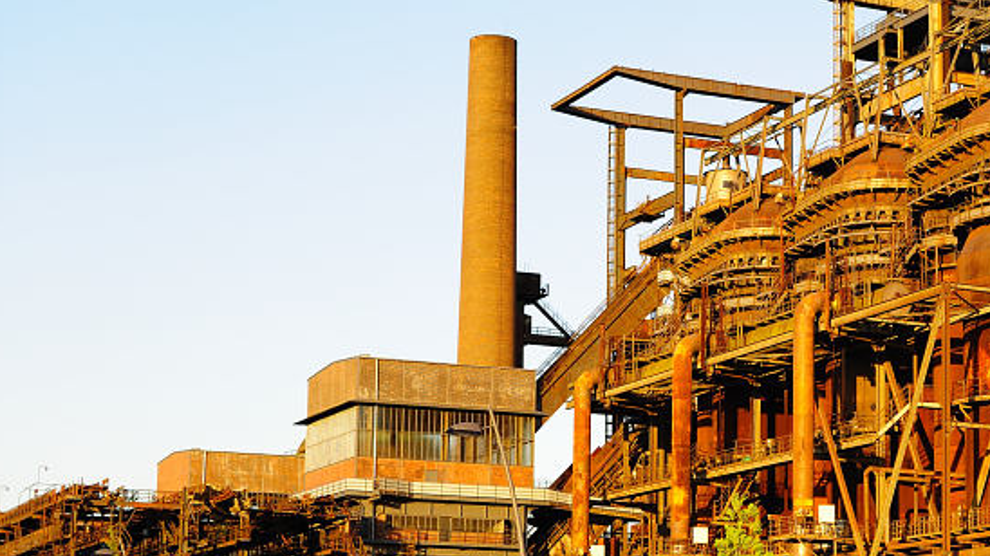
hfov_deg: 23.9
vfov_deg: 13.7
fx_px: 2310
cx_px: 741
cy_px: 353
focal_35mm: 88
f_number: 6.3
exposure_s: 1/320
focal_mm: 45
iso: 400
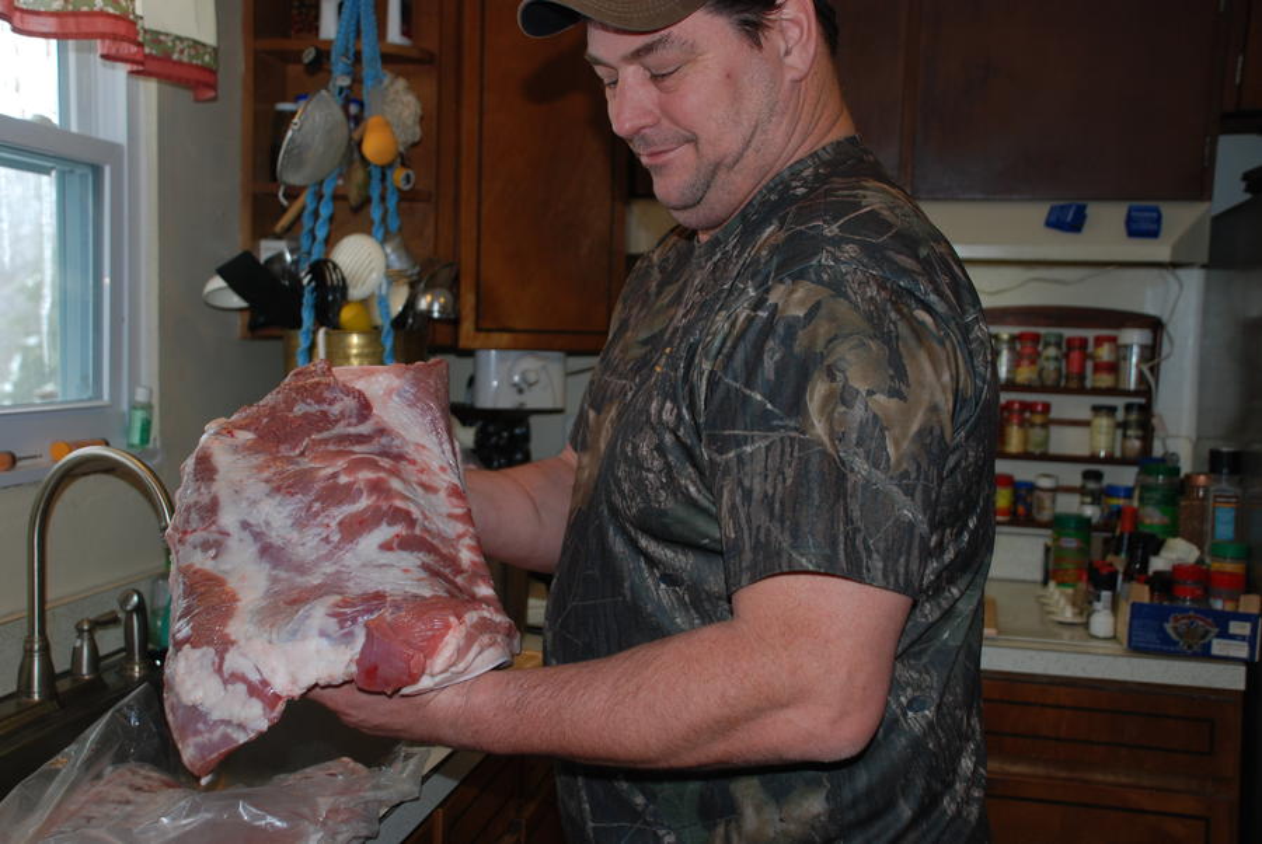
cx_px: 631
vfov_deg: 34.3
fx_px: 1368
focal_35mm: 39
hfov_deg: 49.5
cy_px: 422
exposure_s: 1/60
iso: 200
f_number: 4
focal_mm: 26
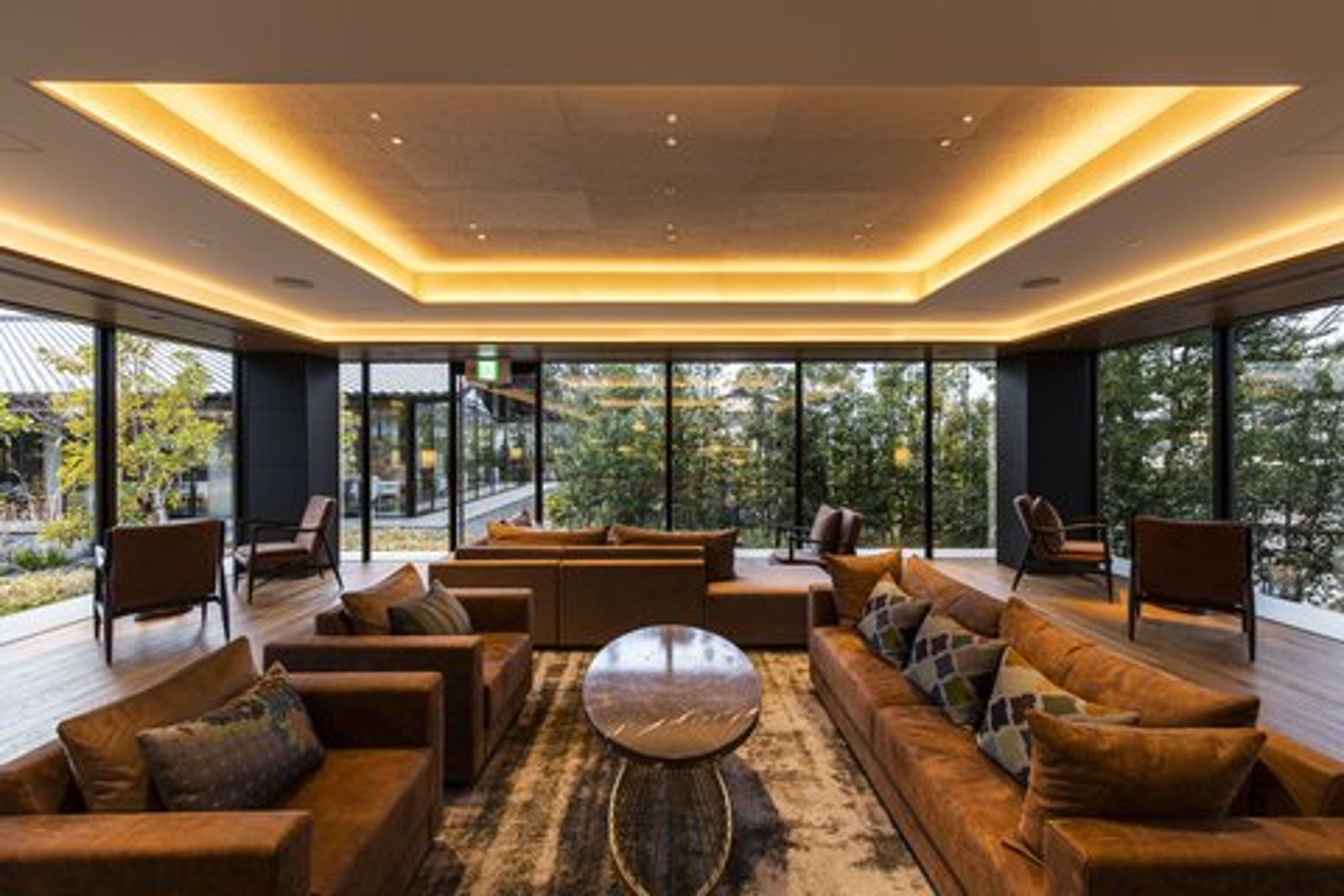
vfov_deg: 73.7
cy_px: 448
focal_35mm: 16
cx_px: 672
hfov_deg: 96.7
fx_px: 597
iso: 100
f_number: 13
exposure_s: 1
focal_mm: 16
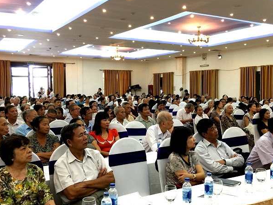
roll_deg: -0.7
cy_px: 109
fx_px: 308
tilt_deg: -3.3
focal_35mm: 39
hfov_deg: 47.8
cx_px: 153
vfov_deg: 36.8
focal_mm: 4.15
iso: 80
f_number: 2.2
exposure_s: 1/15
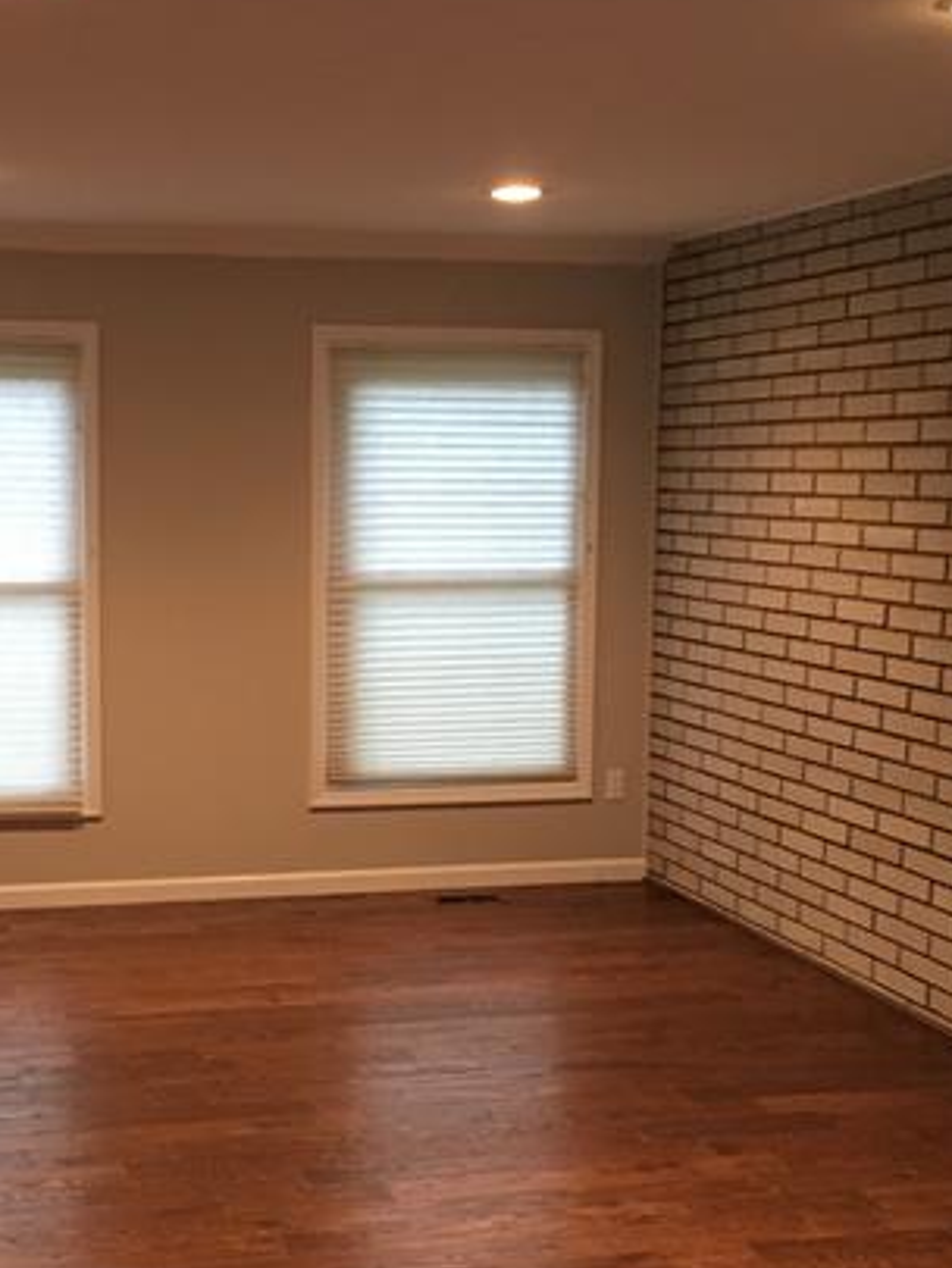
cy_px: 704
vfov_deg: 34.9
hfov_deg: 26.4
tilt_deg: -7.8
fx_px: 2016
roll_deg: +0.5
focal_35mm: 55
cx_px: 291
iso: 100
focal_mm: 4.15
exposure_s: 1/30
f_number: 2.2
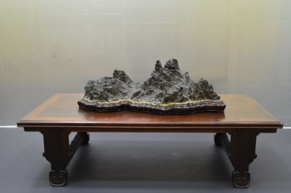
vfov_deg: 29.8
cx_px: 146
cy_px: 96
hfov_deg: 43.7
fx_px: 363
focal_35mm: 45
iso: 800
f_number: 6.3
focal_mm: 30
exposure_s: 1/15
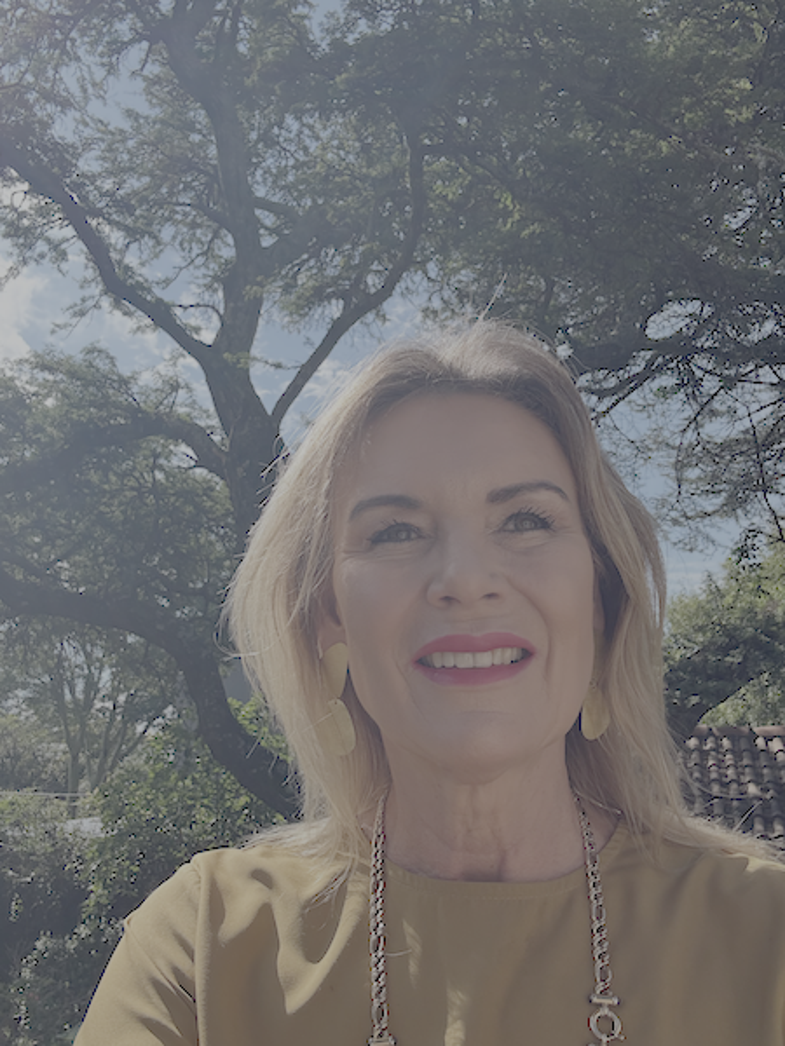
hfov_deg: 46.8
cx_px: 392
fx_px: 907
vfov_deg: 60.0
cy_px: 523
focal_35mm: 30
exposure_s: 1/693
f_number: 1.9
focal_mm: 2.69
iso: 40
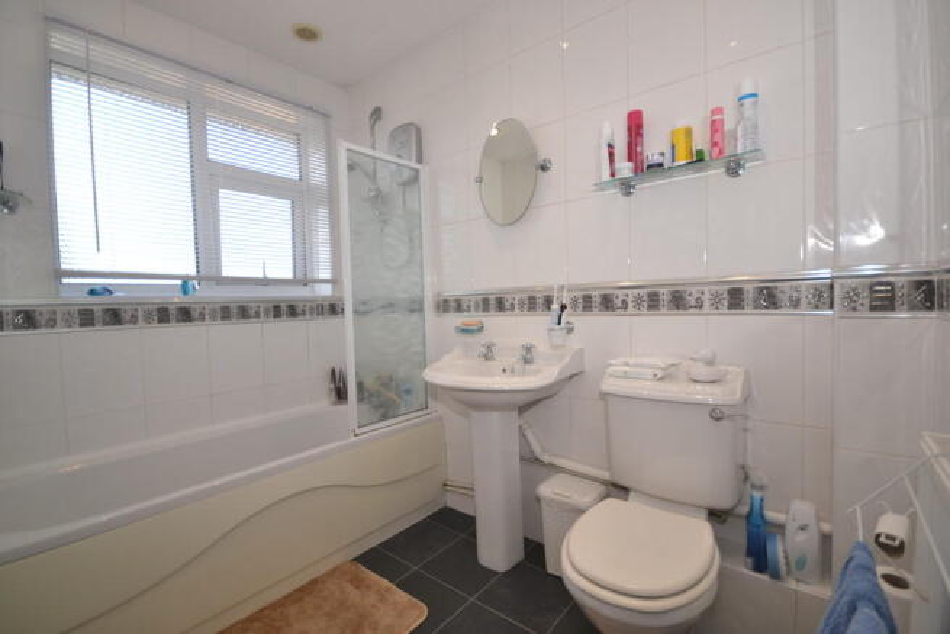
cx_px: 475
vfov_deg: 77.4
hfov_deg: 100.4
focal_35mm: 15
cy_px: 317
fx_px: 396
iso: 400
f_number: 4
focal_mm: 10
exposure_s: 1/200
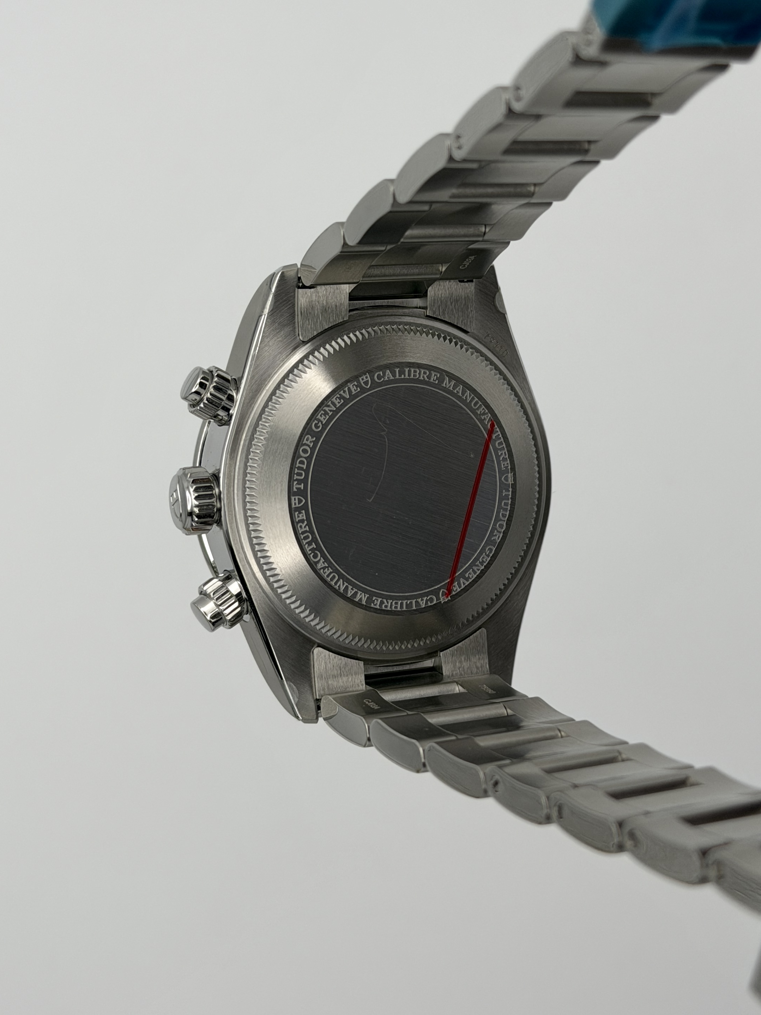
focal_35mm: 48
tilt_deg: -86.5
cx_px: 380
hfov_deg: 30.3
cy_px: 508
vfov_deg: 39.7
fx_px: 1407
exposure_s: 1/460
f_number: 1.78
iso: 64
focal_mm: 6.76
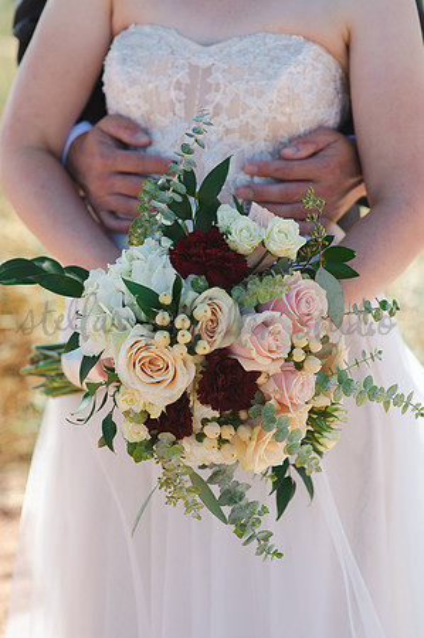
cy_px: 319
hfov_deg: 16.0
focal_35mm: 85
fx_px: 1505
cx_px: 212
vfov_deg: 23.9
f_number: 3.5
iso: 100
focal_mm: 85
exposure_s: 1/320
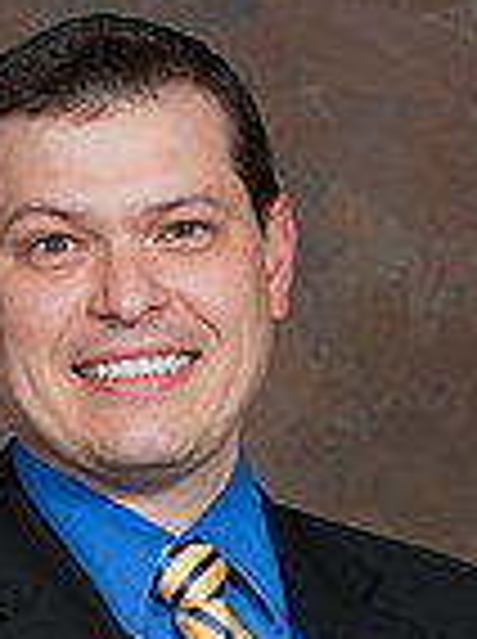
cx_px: 187
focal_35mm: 336
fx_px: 6192
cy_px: 734
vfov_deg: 5.9
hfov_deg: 4.4
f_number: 5.6
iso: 320
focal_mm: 110
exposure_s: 1/125
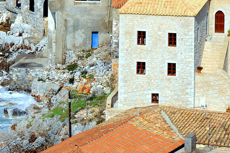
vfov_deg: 3.3
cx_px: 26
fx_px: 2672
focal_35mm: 418
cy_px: 191
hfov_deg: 4.9
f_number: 7.1
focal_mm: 105
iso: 200
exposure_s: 1/640
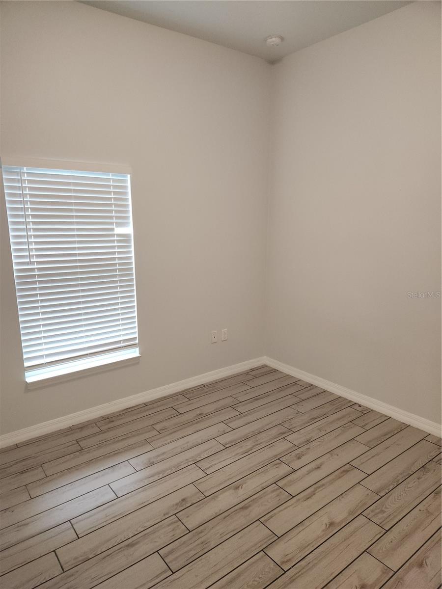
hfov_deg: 58.9
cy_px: 294
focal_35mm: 23
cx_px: 221
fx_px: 392
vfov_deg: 73.9
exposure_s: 1/60
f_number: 1.8
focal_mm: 5.4
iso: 100
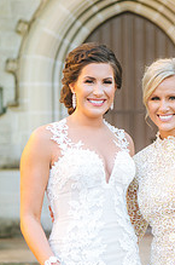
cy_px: 204
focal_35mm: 144
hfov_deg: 9.5
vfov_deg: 14.2
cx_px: 133
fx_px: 1055
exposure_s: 1/250
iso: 500
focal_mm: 70
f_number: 3.2
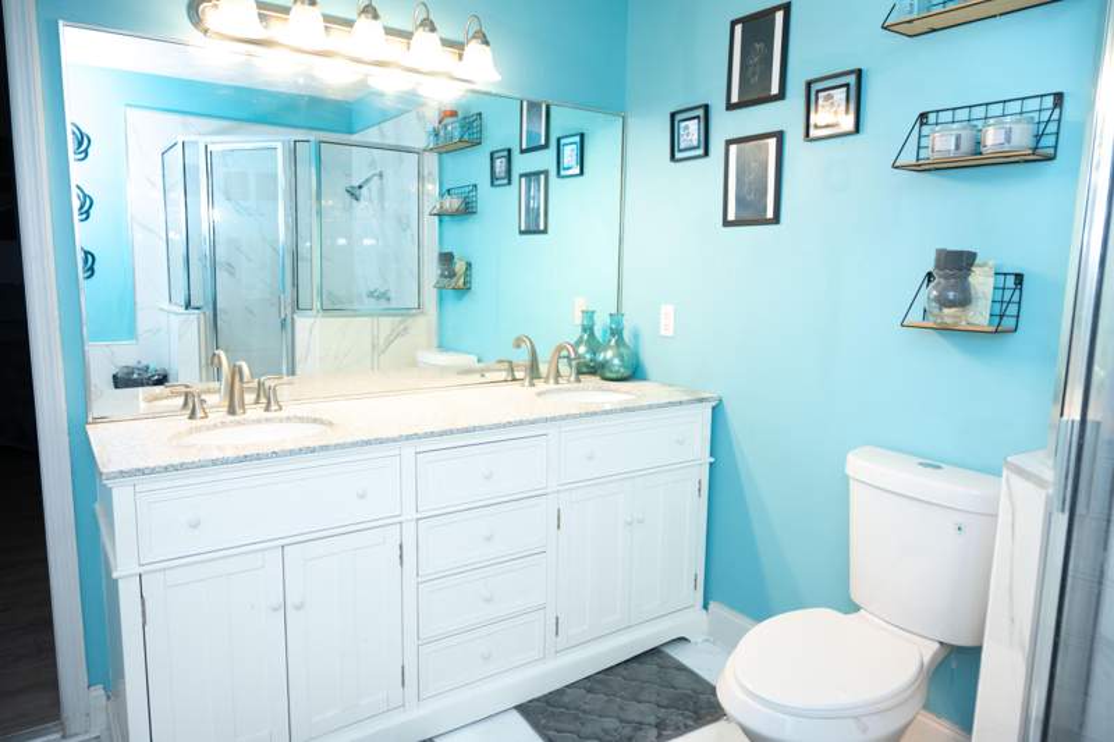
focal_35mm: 24
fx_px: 742
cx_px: 557
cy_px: 371
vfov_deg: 53.1
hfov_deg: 73.8
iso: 800
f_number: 4
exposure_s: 1/100
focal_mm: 24
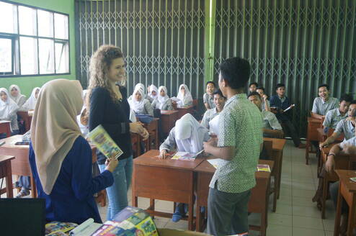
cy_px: 118
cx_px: 178
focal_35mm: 36
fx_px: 356
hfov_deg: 53.2
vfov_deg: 36.8
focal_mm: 24
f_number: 4.5
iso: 800
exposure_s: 1/50
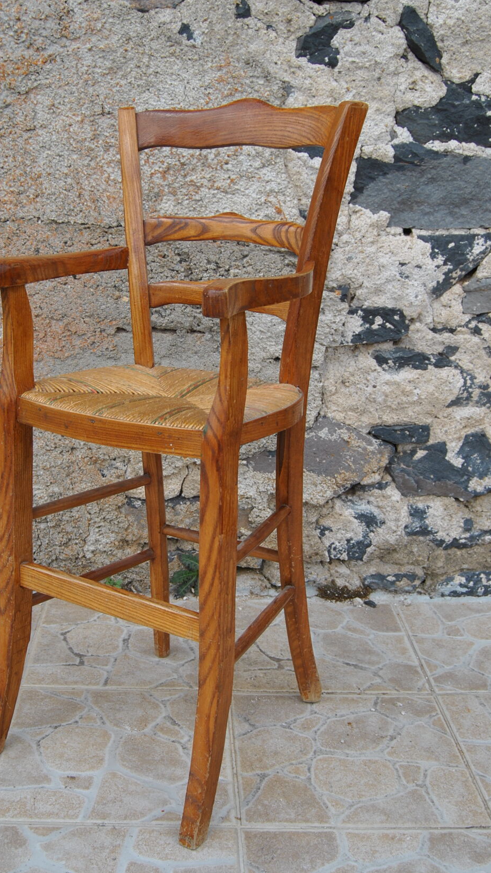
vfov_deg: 47.7
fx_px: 986
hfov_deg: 27.9
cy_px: 436
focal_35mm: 43
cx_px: 186
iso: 100
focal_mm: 23
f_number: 7.1
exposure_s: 1/200
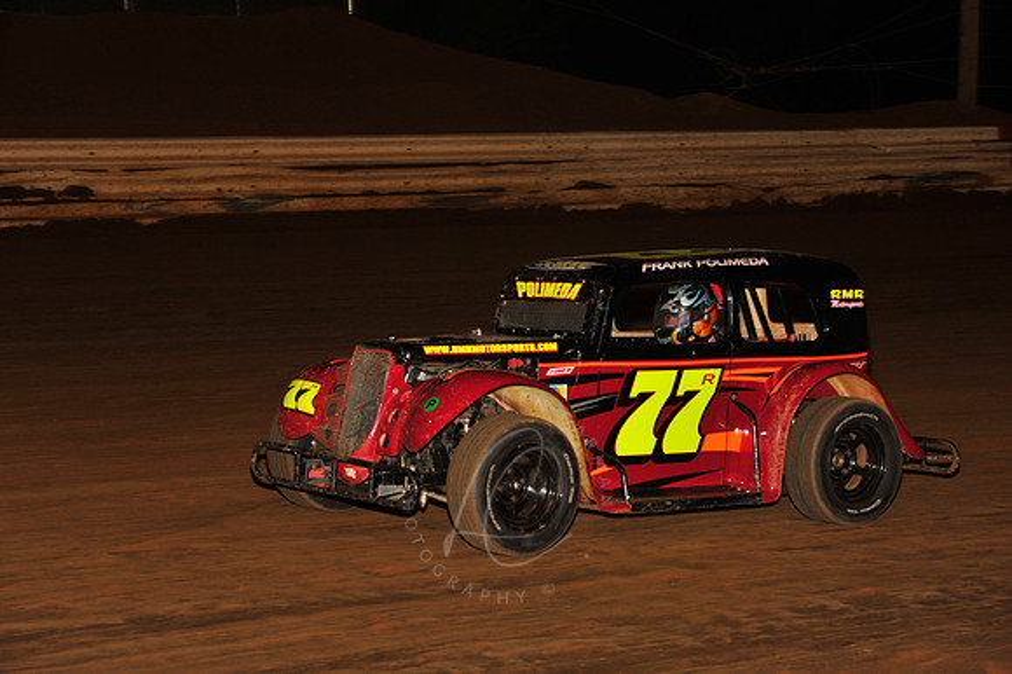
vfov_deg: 13.0
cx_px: 506
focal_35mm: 105
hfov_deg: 19.5
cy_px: 337
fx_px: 2950
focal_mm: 105
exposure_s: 1/250
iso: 800
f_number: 7.1
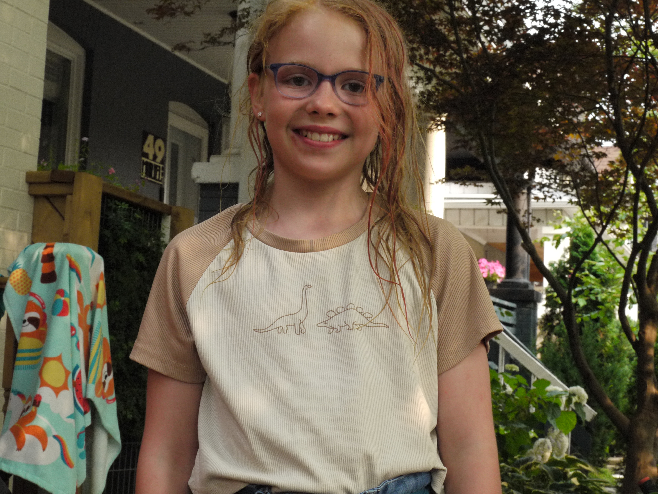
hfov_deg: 27.8
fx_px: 1331
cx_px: 329
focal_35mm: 70
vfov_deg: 21.0
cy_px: 247
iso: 800
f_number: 14
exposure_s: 1/80
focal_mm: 35
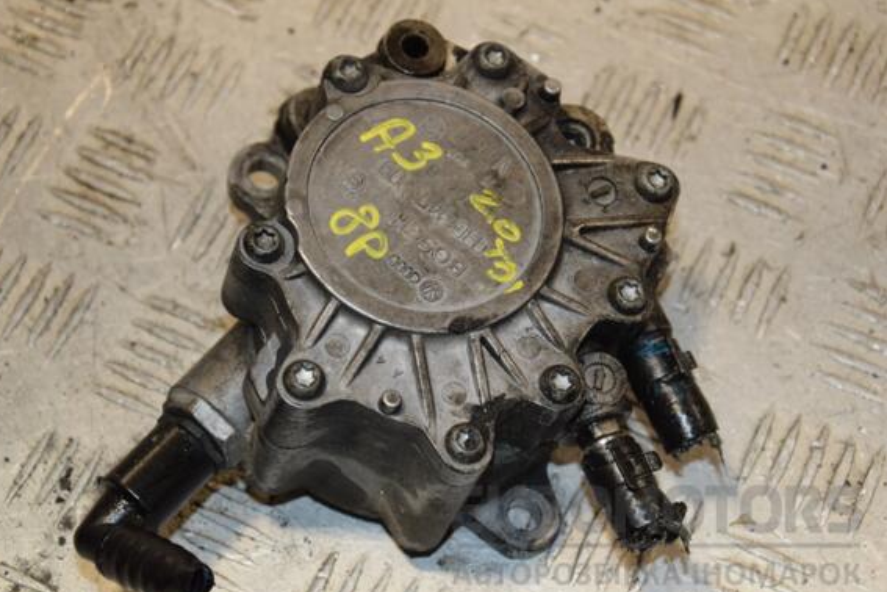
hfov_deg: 22.1
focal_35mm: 92
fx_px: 2267
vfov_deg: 14.9
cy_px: 301
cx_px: 422
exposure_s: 1/200
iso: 800
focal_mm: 58
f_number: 6.3
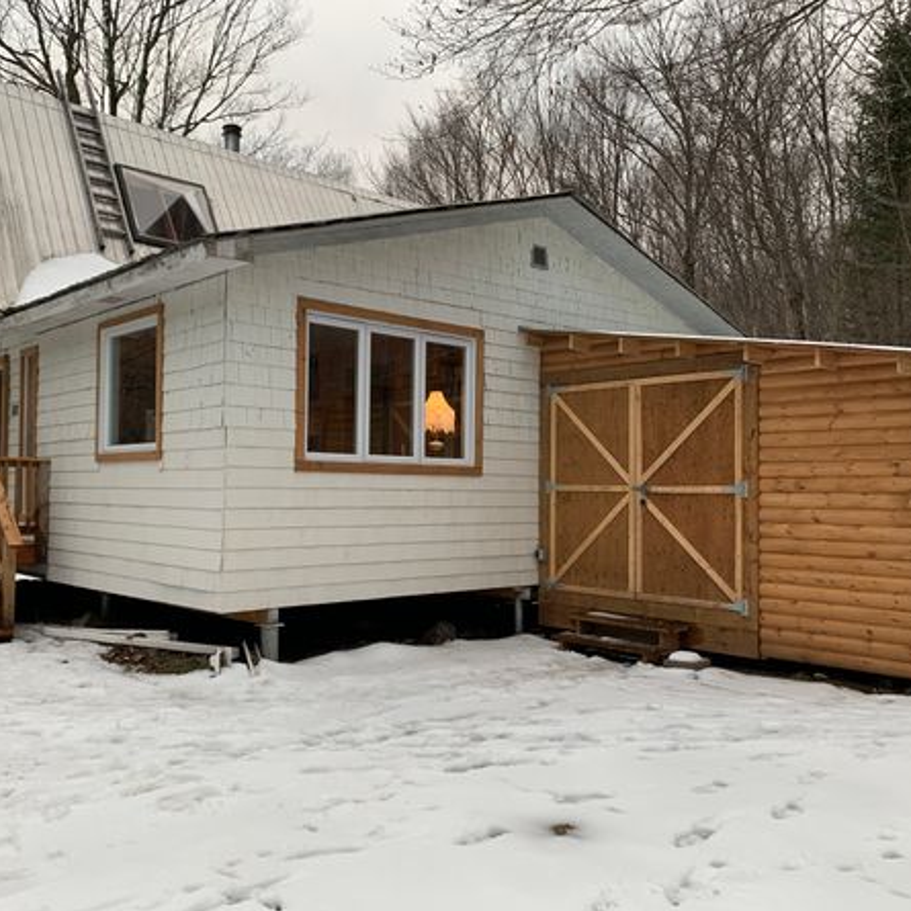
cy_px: 459
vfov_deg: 52.5
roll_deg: -0.1
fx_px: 923
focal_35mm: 31
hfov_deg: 52.4
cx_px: 409
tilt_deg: +2.6
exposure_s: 1/121
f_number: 1.8
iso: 40
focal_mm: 4.25
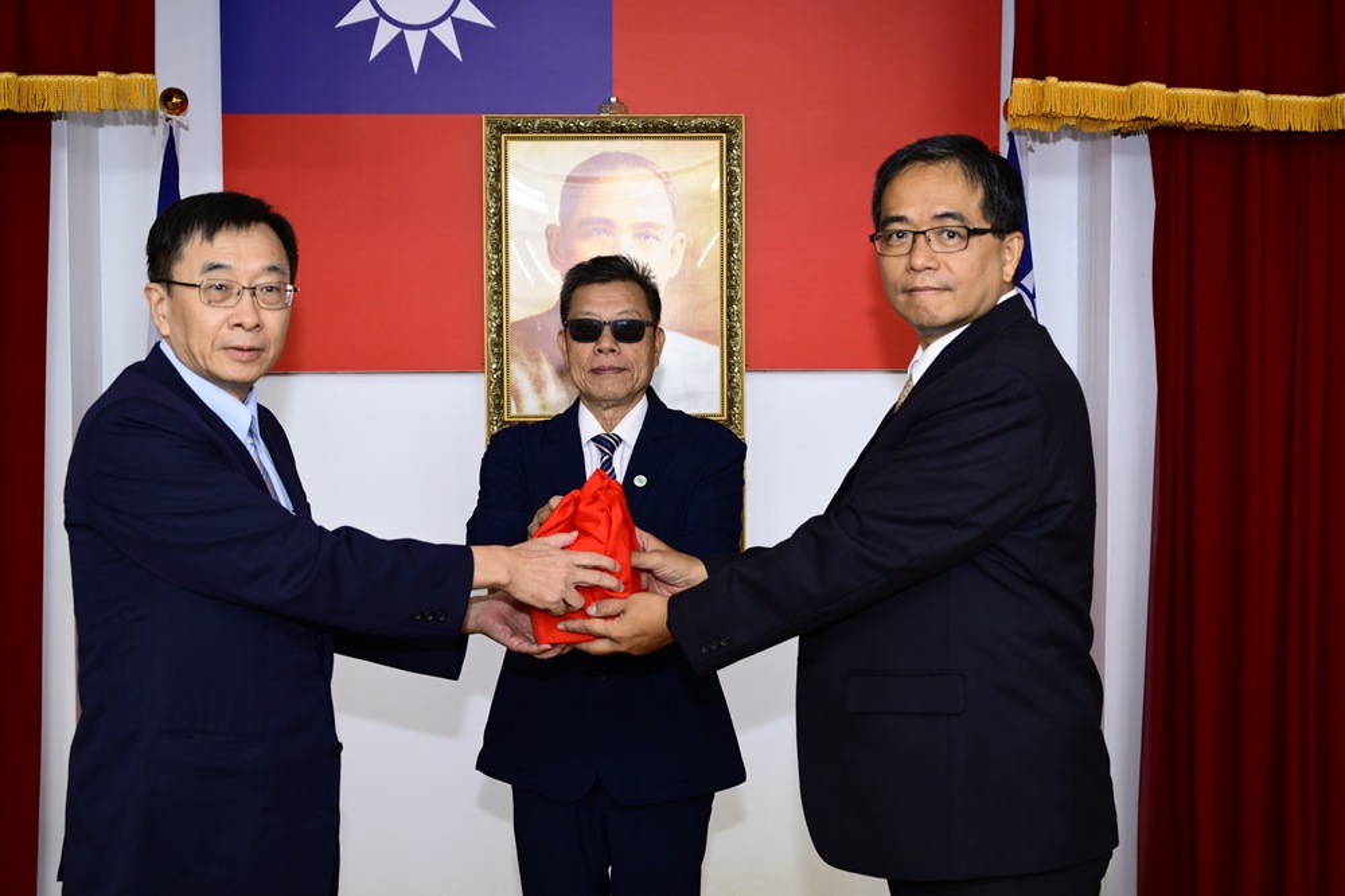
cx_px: 672
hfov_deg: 41.9
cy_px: 448
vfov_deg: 28.6
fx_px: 1755
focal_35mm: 47
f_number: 4.5
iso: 640
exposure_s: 1/50
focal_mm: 47
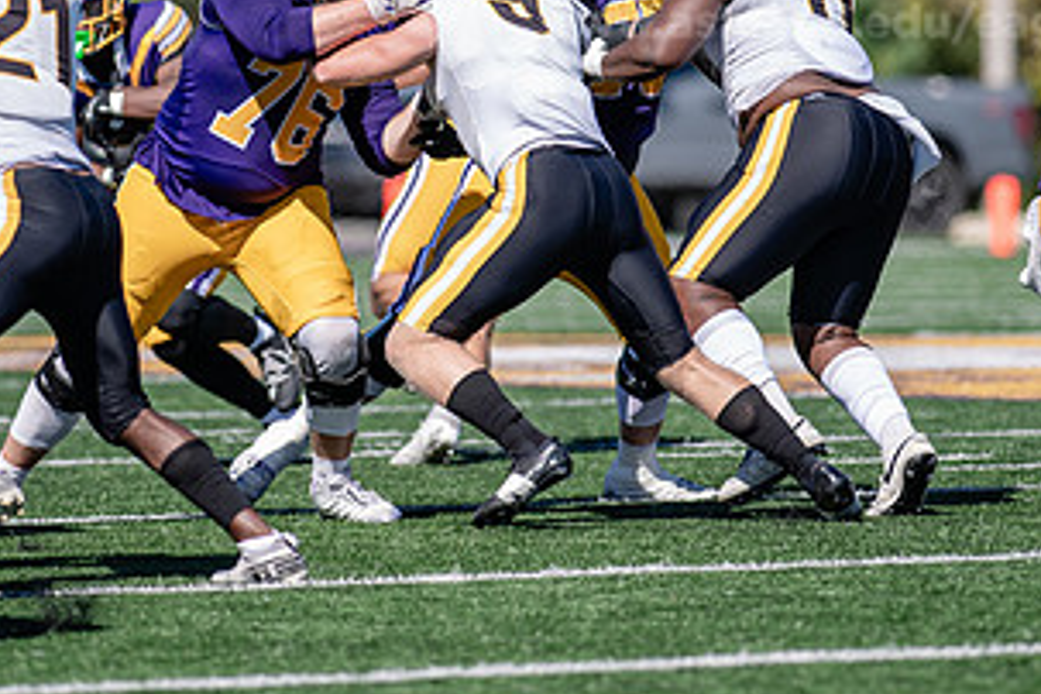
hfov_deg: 3.6
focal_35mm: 574
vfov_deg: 2.4
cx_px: 381
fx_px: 16597
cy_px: 94
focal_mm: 300
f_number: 3.5
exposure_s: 1/2000
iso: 160
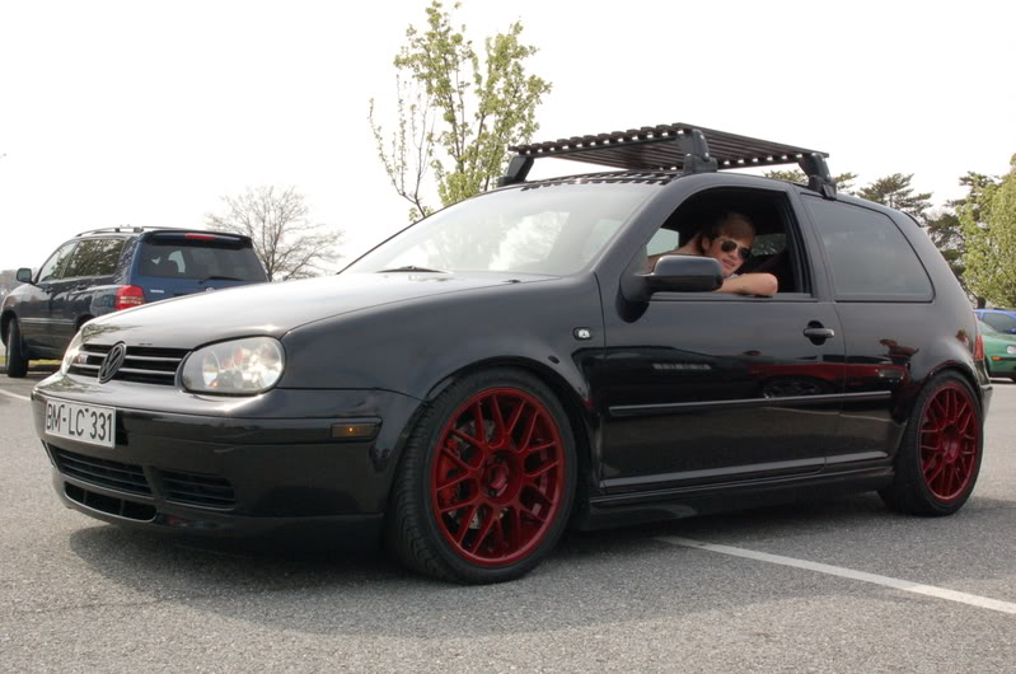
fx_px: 1183
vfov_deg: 31.8
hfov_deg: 46.5
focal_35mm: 42
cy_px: 337
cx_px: 508
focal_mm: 28
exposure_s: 1/100
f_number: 22
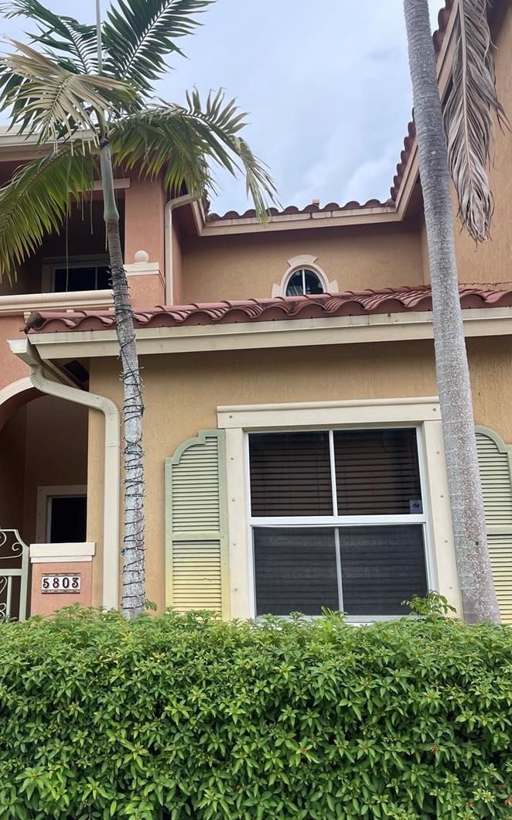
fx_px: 670
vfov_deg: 62.9
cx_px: 193
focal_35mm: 30
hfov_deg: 41.5
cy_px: 409
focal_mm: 5.1
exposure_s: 1/374
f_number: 1.6
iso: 32
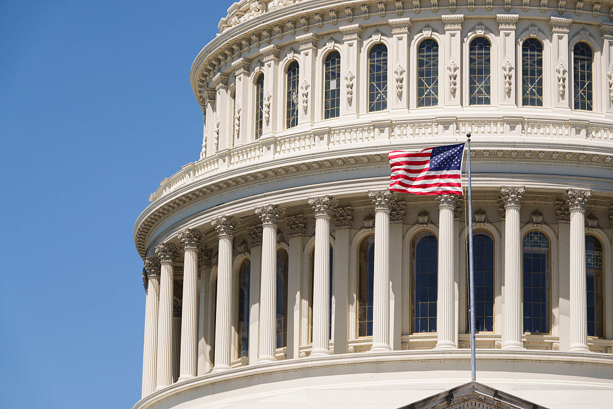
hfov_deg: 14.8
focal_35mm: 139
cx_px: 306
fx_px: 2367
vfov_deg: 9.9
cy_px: 204
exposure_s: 1/1250
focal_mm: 51.14
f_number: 4
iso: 100
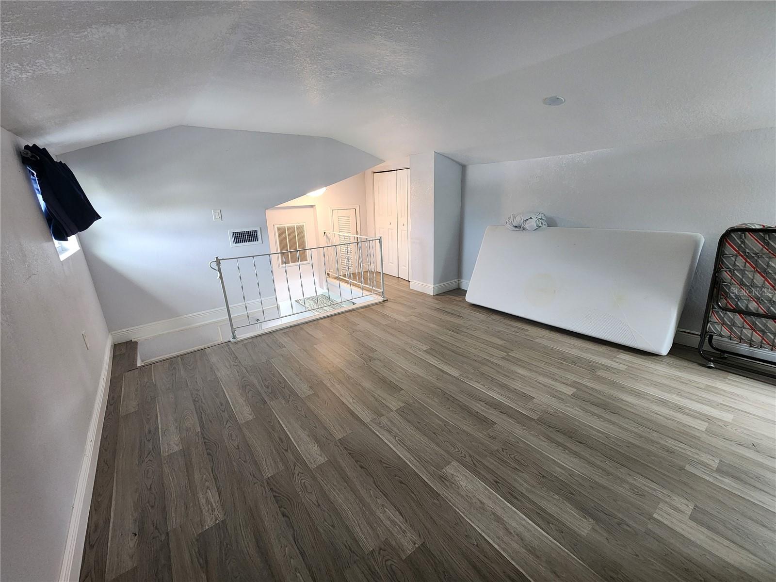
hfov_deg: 106.2
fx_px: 291
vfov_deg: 89.9
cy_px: 291
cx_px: 388
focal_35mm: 13
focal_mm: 2.2
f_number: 2.2
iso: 320
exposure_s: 1/60
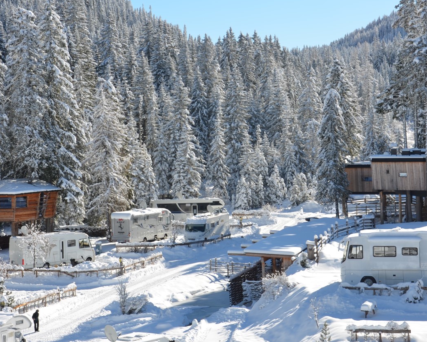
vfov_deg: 17.5
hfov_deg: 21.7
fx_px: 1112
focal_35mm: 88
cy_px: 144
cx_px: 228
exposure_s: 1/250
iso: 100
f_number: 8
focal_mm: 40
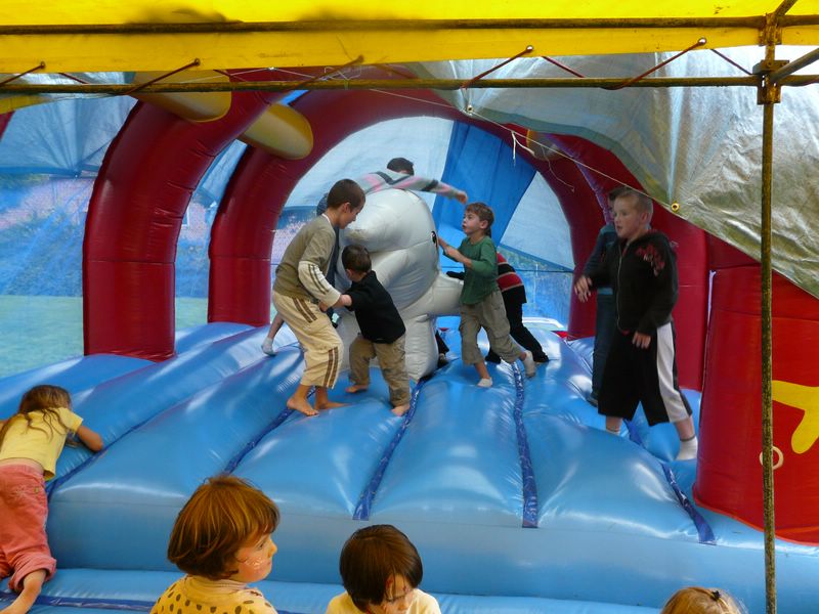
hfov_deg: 63.4
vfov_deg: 49.7
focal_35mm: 28
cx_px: 410
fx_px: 662
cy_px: 307
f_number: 2.8
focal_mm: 4.6
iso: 200
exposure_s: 1/125
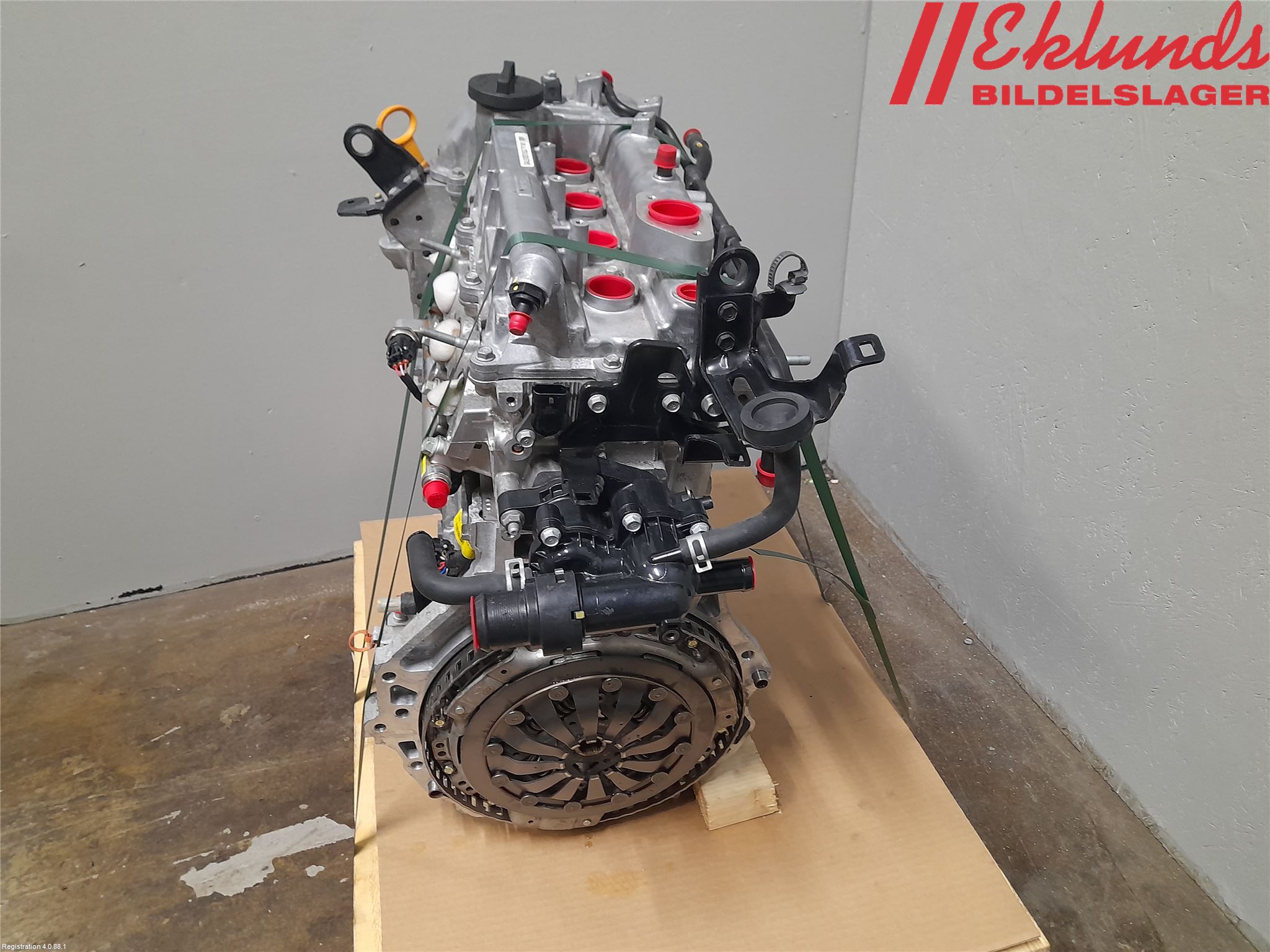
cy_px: 476
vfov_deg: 54.9
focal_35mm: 25
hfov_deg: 69.4
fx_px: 917
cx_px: 635
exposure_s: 1/50
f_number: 2
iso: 320
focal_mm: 4.6
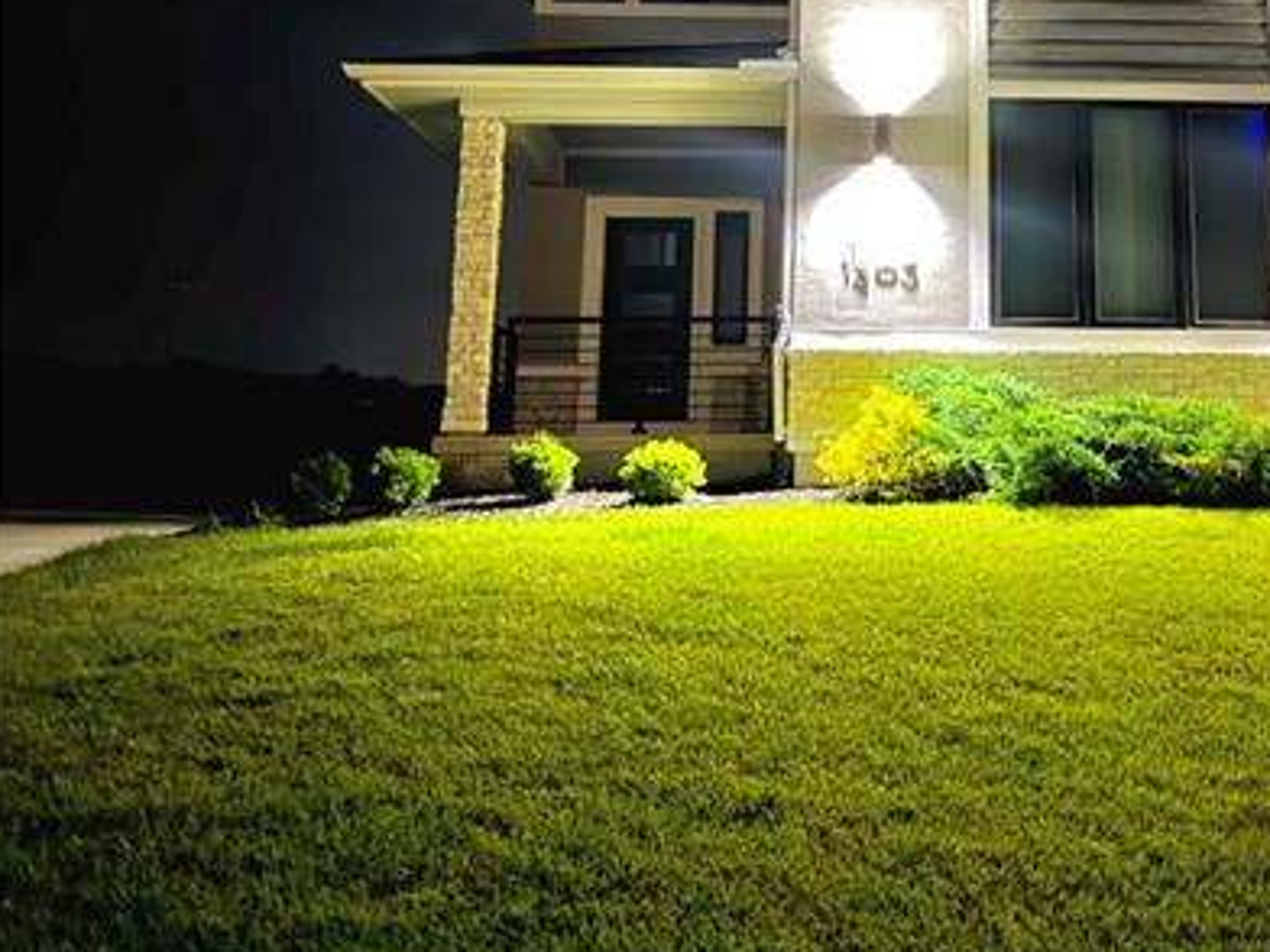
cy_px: 84
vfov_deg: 29.5
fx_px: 1724
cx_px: 917
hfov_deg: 39.6
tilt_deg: +12.9
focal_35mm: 47
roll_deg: +0.2
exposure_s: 1/2
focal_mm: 6.76
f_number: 1.78
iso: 1250
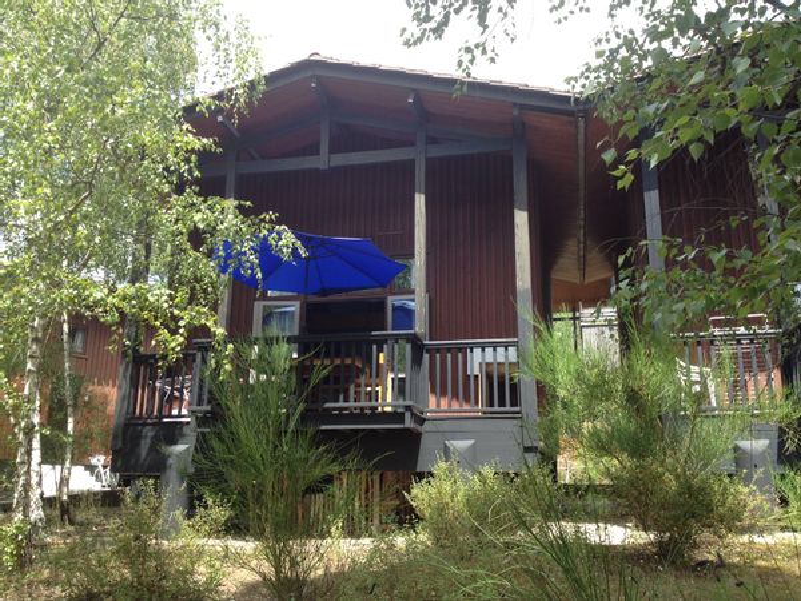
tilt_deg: +17.5
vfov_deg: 40.7
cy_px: 300
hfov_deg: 52.6
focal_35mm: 35
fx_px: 810
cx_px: 400
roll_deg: -0.7
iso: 50
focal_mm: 4.28
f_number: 2.4
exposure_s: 1/386
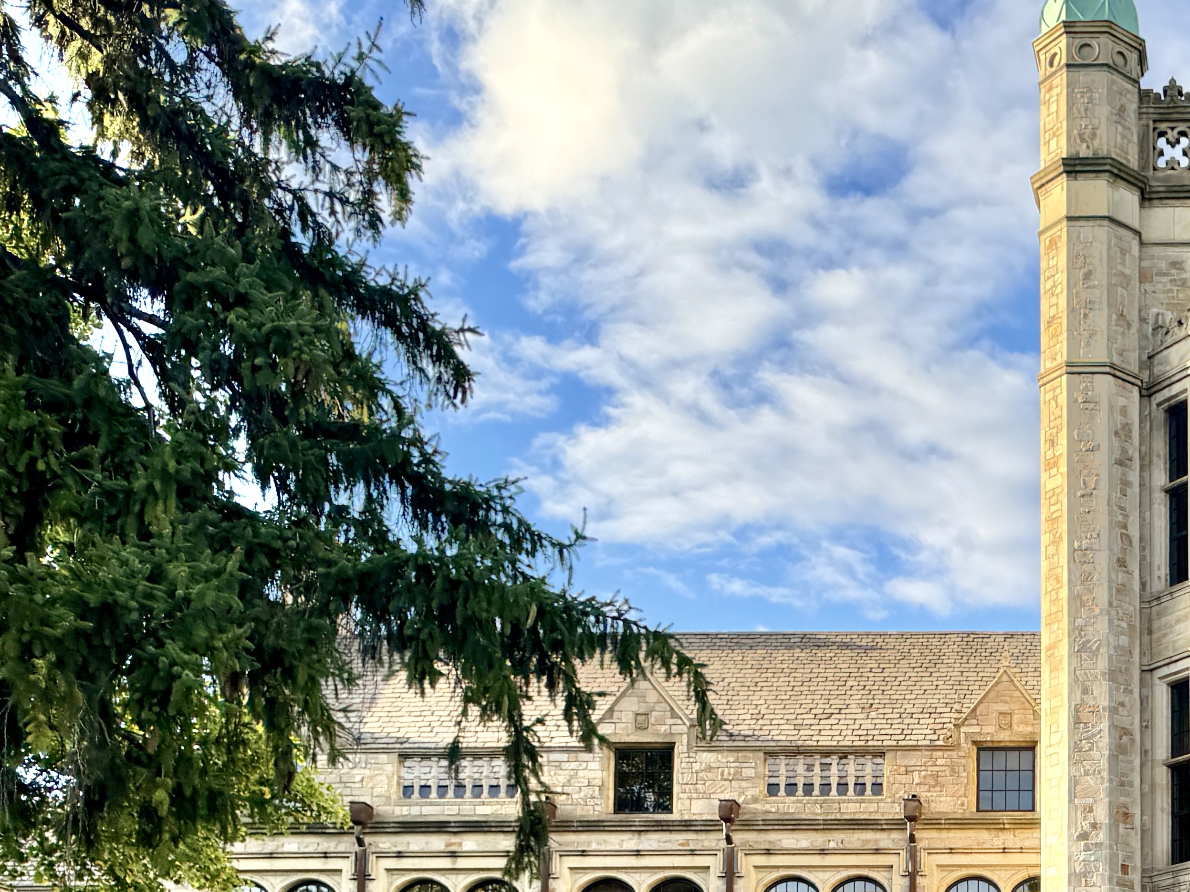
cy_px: 812
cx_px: 1284
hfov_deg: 32.2
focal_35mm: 53
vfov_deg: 26.6
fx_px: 1822
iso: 80
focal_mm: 6.76
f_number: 1.78
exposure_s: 1/938
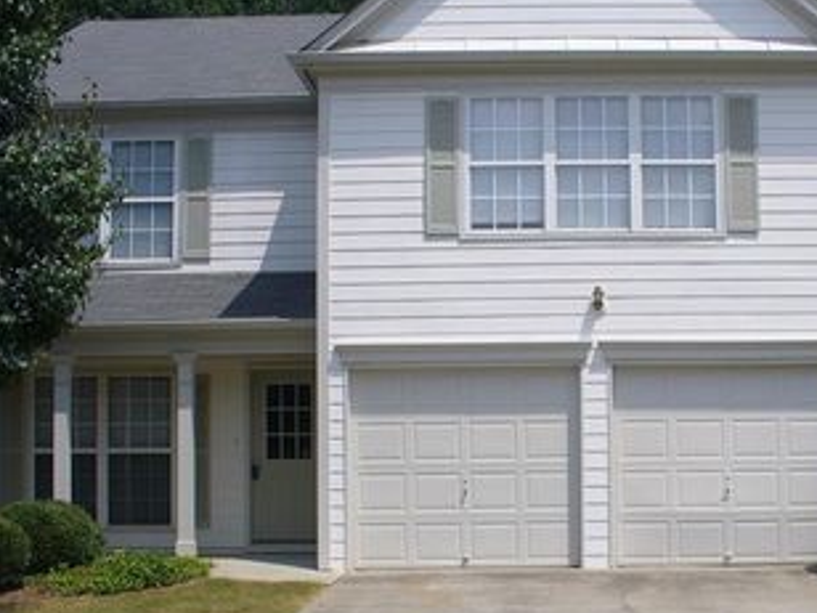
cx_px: 576
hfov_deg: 31.8
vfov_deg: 24.3
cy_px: 383
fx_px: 1416
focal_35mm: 60
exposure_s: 1/400
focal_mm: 6.1
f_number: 5.6
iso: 80
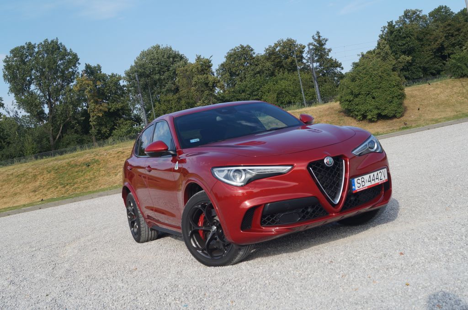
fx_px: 506
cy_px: 155
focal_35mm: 39
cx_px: 234
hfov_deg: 49.6
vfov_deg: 34.1
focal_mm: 26
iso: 100
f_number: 8
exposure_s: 1/200
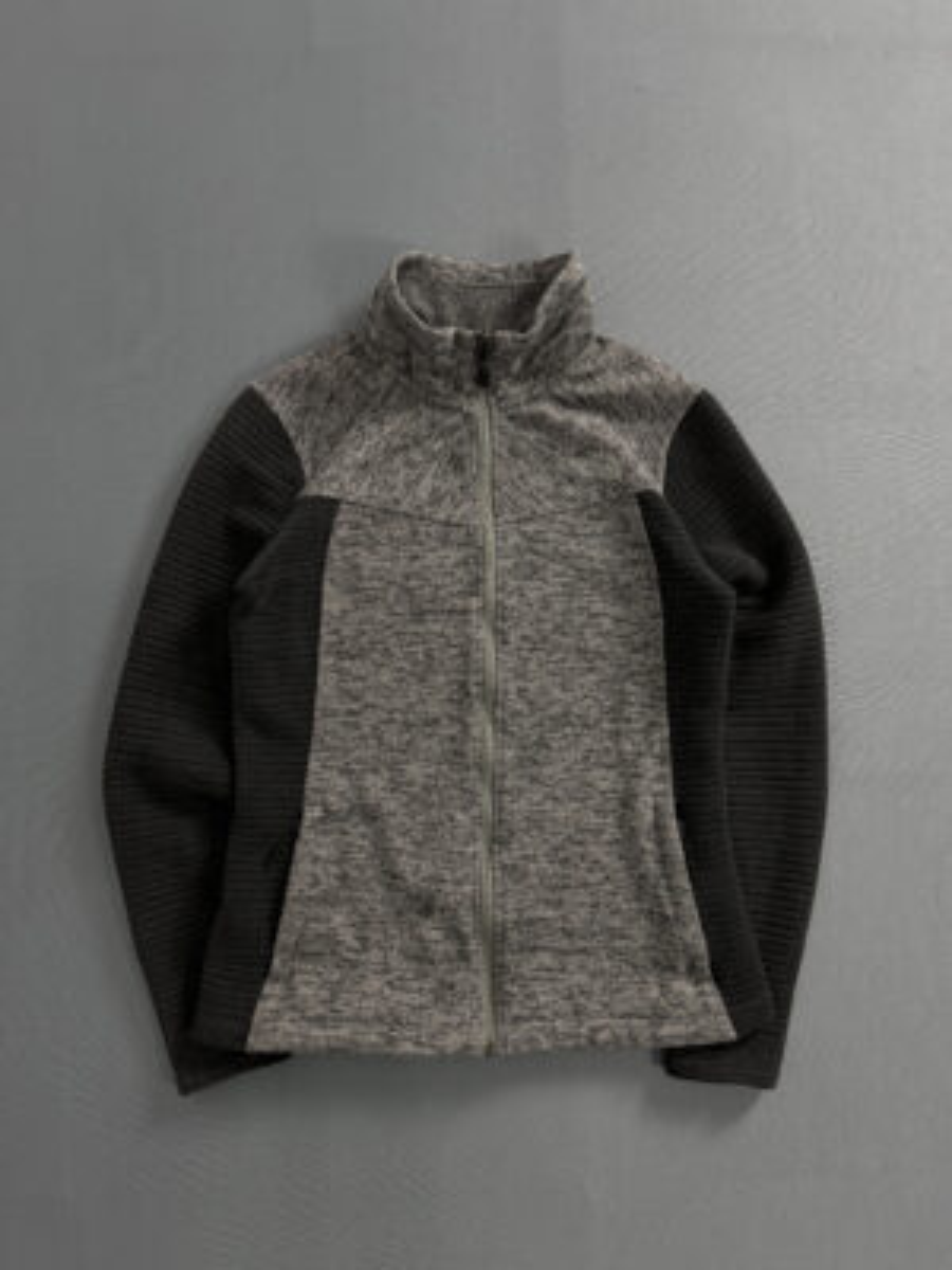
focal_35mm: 24
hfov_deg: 56.8
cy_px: 635
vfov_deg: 71.6
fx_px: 880
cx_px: 476
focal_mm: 6.76
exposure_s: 1/60
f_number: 1.78
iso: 160
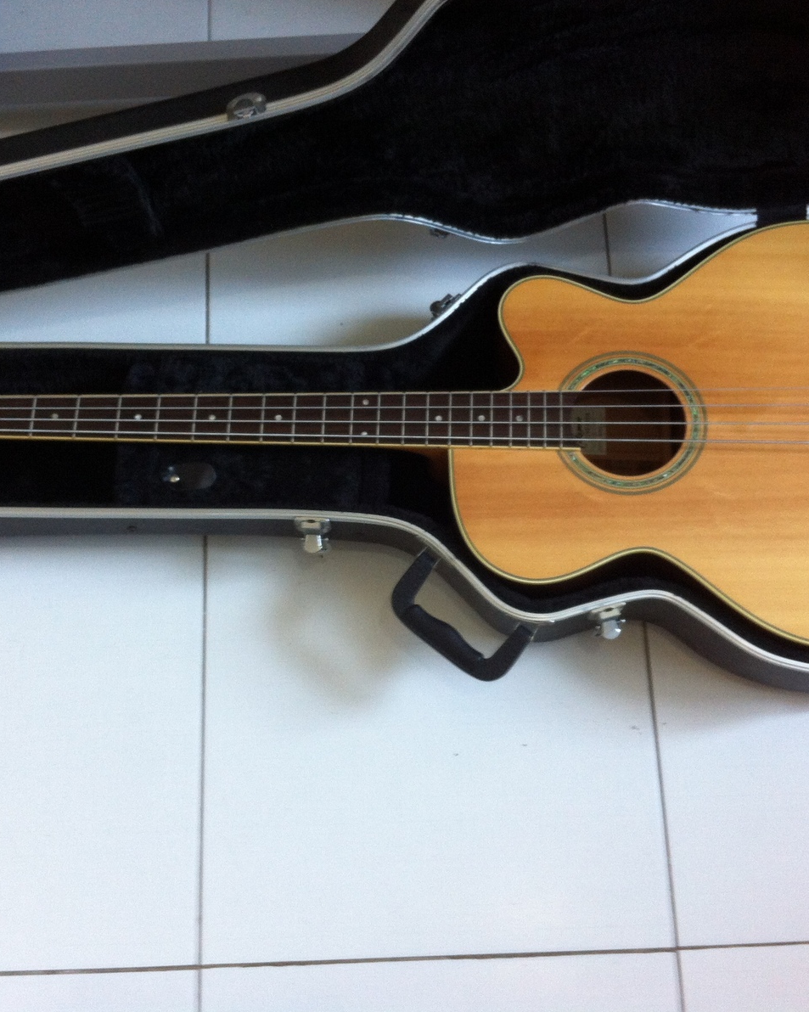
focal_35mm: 46
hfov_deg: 32.7
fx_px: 1377
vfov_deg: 40.3
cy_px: 504
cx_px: 394
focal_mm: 3.85
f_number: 2.8
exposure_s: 1/15
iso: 125
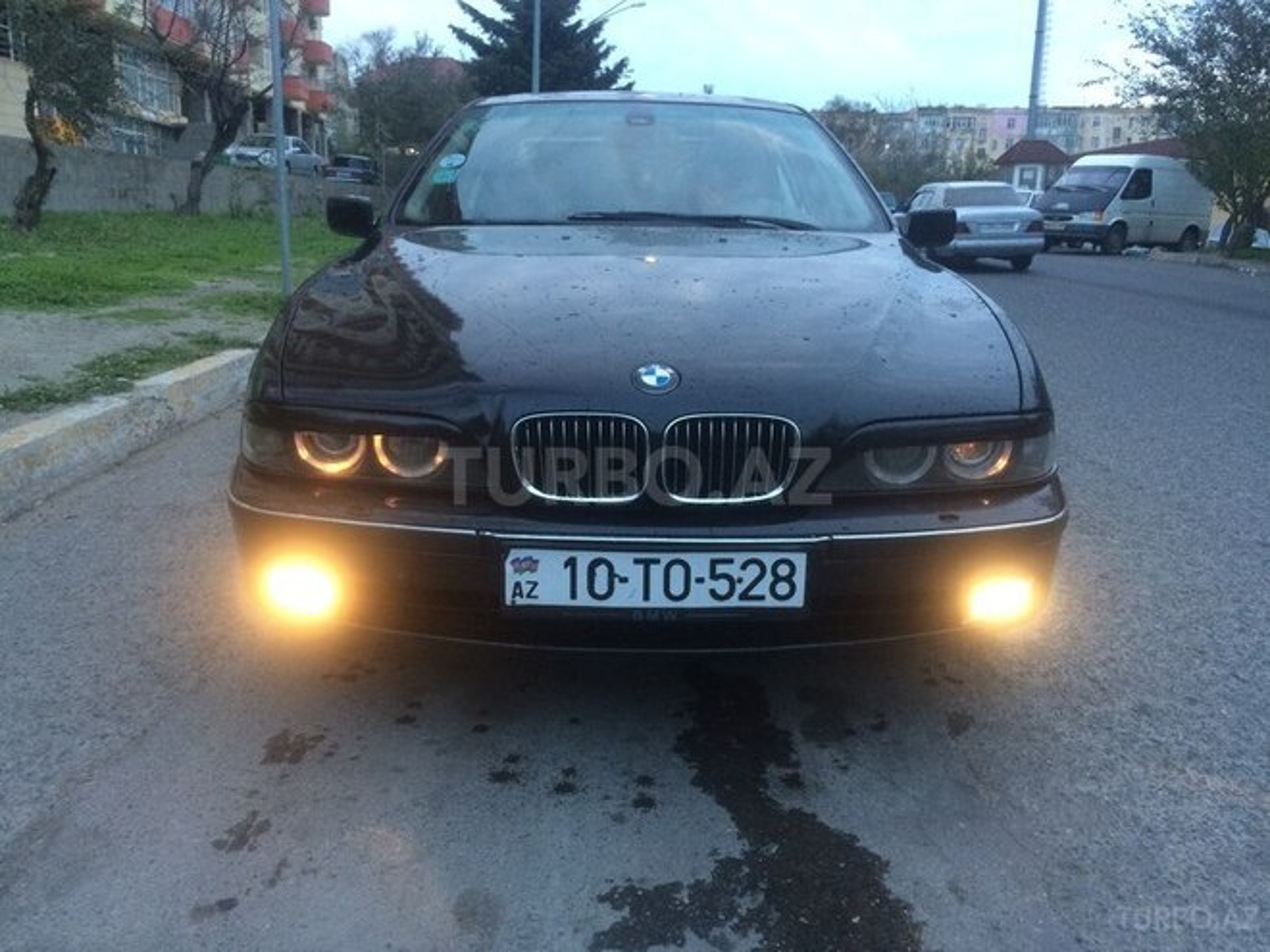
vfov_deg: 48.2
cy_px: 476
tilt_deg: -13.1
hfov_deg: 61.7
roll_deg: -1.6
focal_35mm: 29
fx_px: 1064
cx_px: 635
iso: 80
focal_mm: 4.15
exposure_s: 1/33
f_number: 2.2
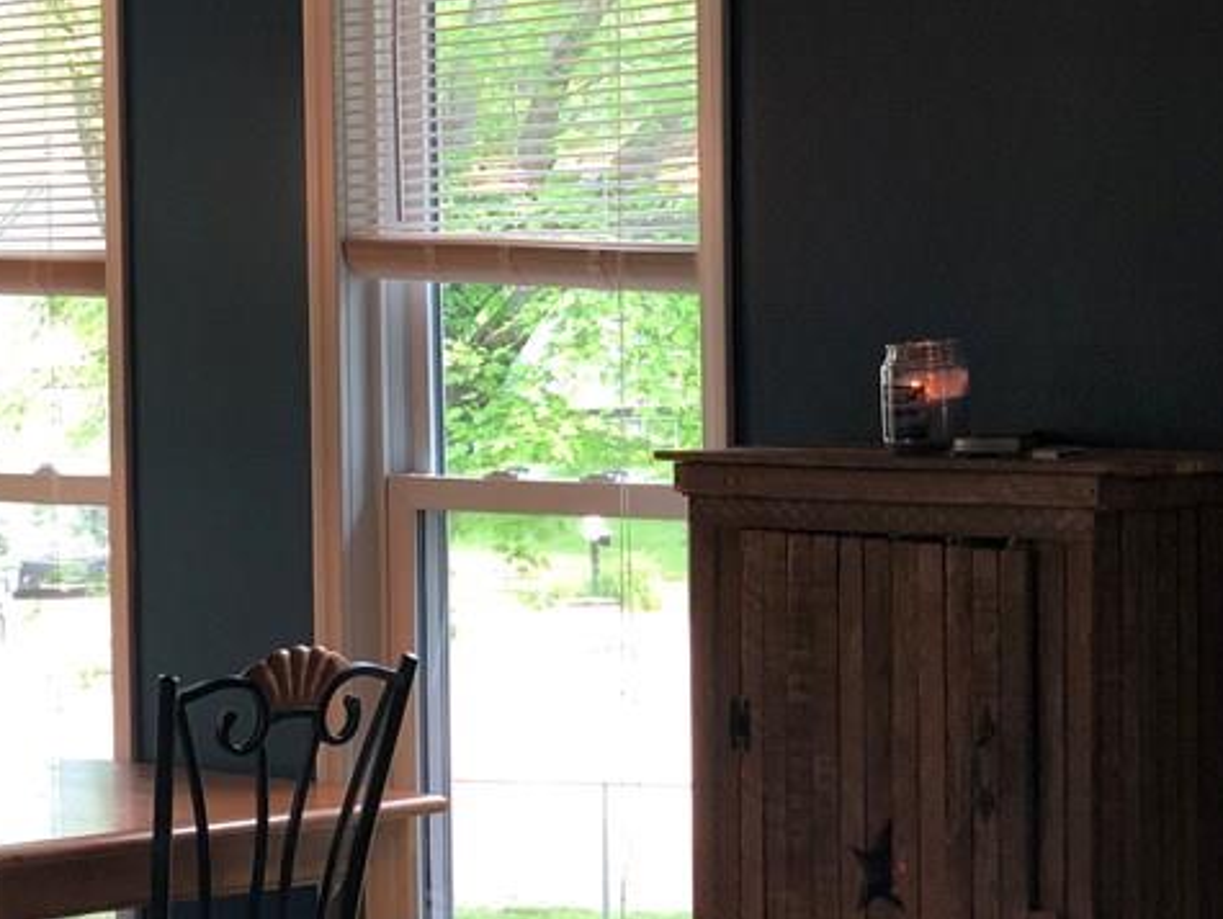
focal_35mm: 112
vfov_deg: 13.2
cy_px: 530
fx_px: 3960
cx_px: -59
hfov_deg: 17.1
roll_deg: +1.6
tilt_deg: -3.3
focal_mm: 6
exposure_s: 1/60
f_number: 2.4
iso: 50
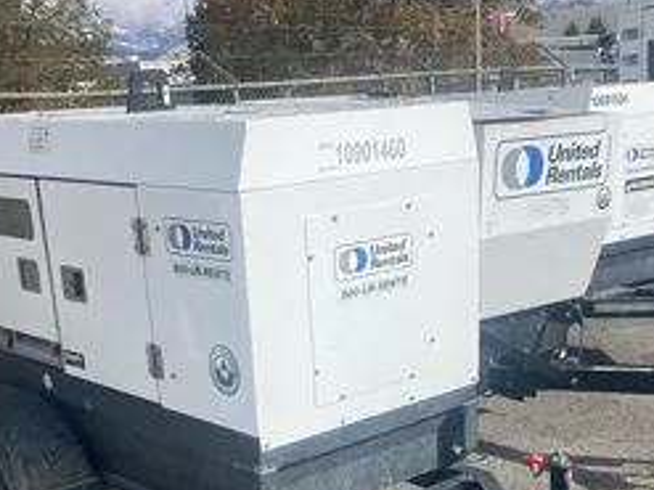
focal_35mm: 58
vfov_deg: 24.1
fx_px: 1095
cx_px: 323
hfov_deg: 33.2
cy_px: 486
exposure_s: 1/3731
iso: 32
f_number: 1.8
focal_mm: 4.25
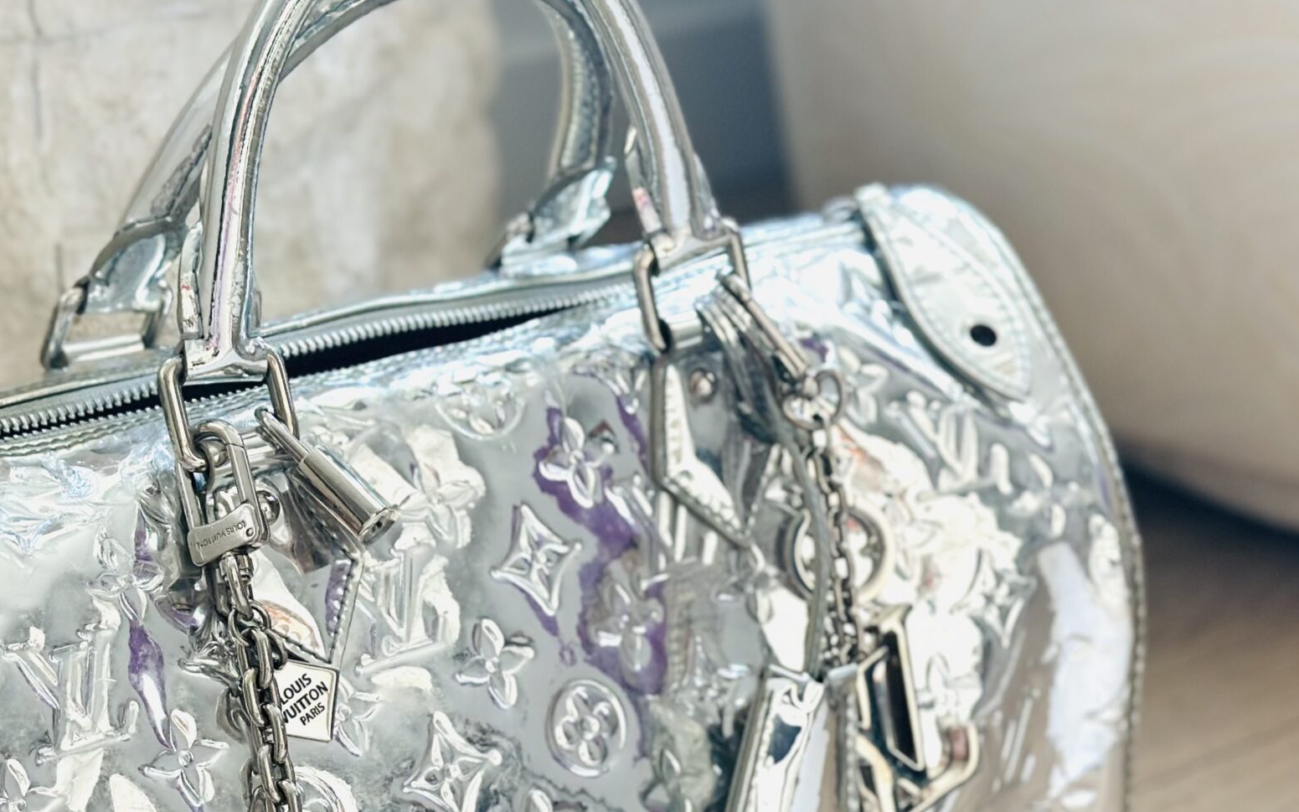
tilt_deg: -25.9
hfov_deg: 24.5
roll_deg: +1.8
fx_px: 2973
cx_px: 453
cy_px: 701
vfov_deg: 15.4
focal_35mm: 84
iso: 125
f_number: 1.78
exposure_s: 1/65
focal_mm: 6.86
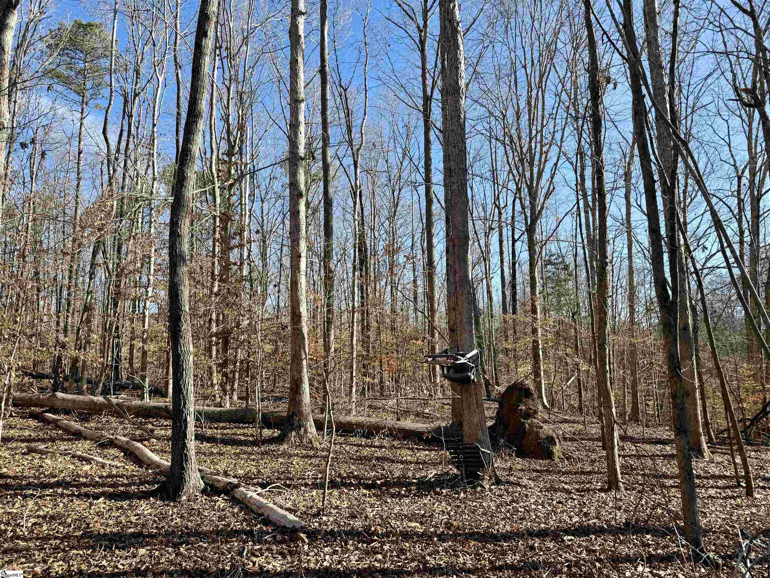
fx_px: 534
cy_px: 289
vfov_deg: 56.8
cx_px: 385
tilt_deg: +10.7
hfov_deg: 71.6
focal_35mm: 24
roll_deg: +0.6
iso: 80
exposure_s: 1/1437
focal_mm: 6.76
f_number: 1.78
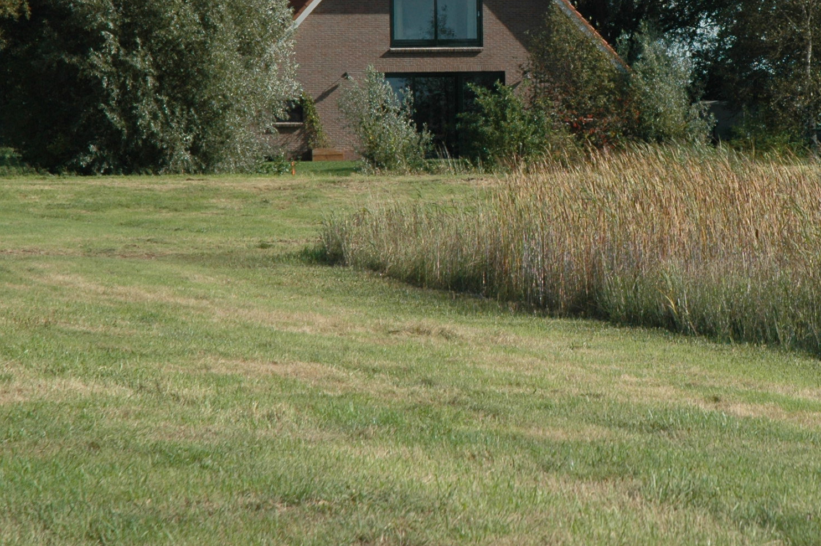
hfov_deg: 9.6
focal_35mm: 213
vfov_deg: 6.4
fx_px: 4853
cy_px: 9
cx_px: 661
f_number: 8
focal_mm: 70
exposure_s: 1/500
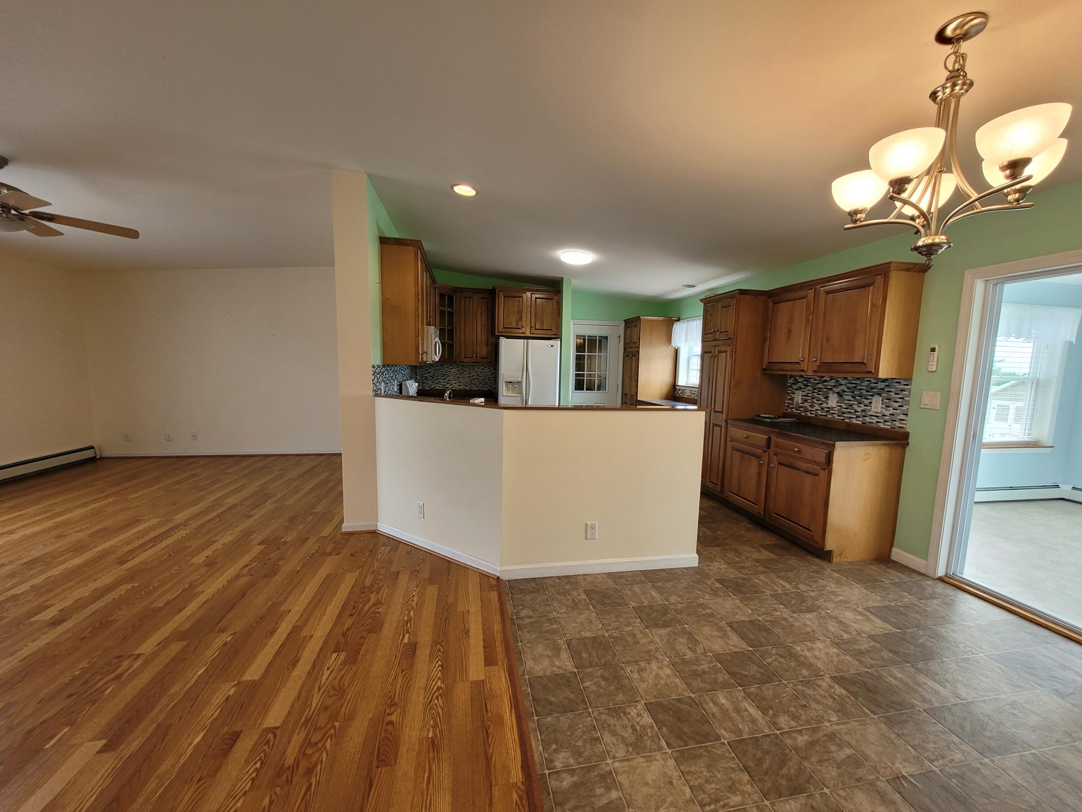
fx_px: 406
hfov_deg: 106.2
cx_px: 541
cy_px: 406
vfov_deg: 89.9
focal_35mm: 13
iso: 64
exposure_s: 1/60
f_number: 2.2
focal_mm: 1.74
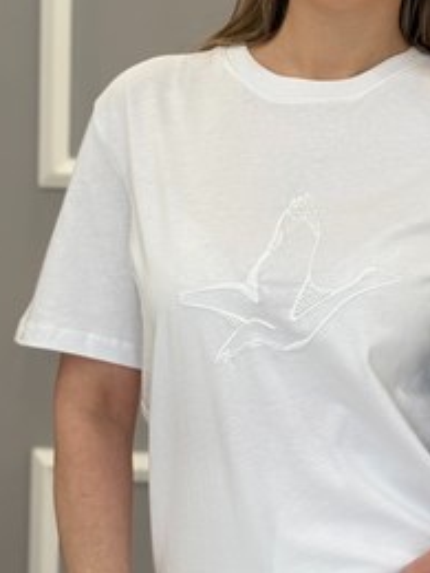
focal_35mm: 96
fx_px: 1590
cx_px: 335
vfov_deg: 20.4
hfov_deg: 15.3
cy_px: 267
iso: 64
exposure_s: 1/127
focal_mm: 6.76
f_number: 1.78
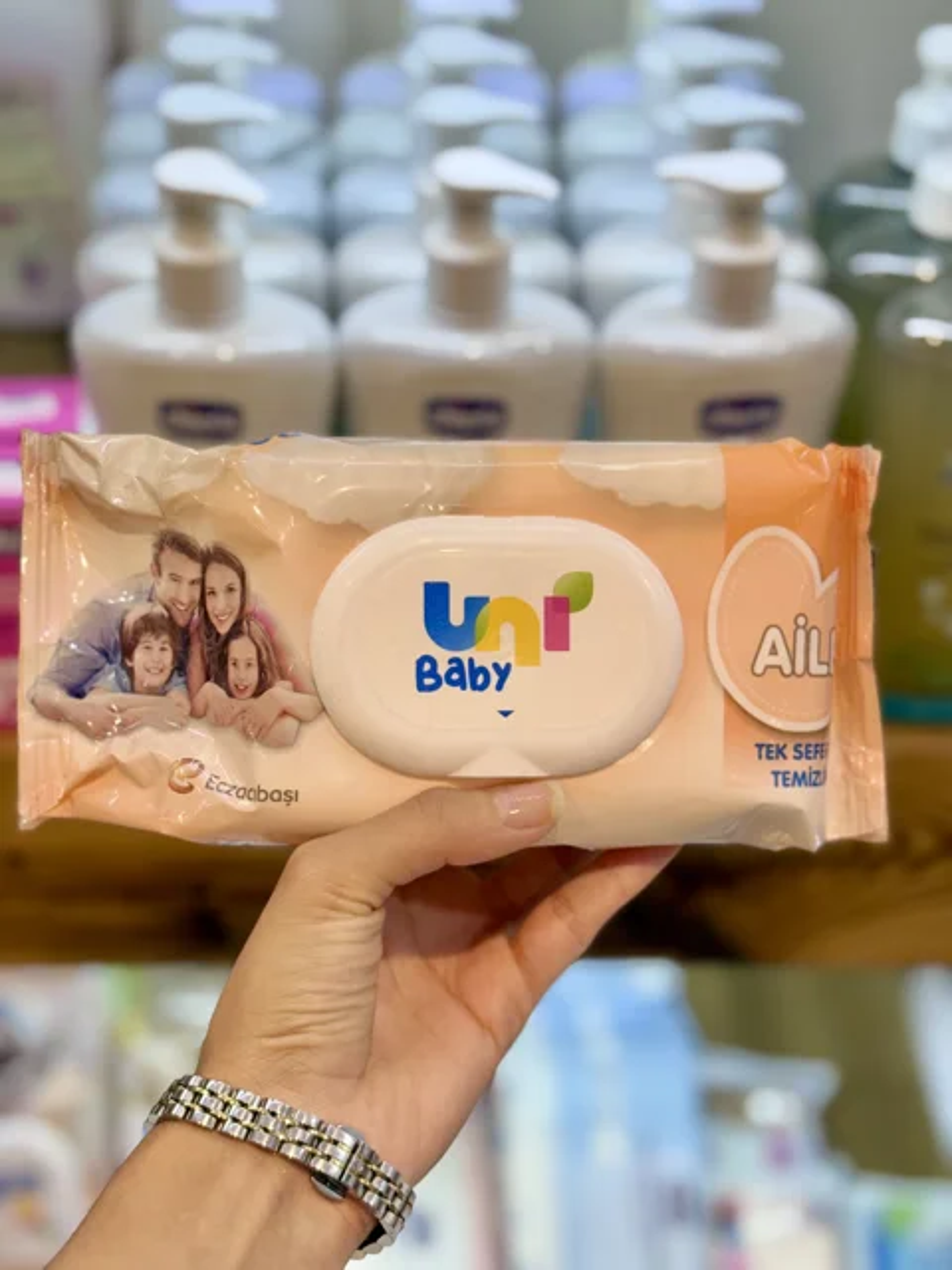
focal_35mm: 52
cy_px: 635
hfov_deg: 28.0
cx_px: 476
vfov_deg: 36.8
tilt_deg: -37.4
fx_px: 1907
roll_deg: -1.3
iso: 32
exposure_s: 1/103
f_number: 1.6
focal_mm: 5.96
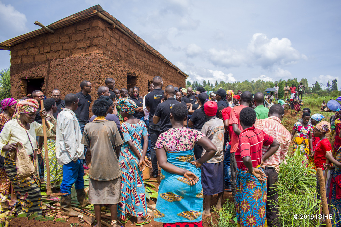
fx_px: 263
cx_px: 173
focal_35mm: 28
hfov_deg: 65.8
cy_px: 114
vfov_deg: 46.7
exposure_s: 1/400
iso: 100
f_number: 5
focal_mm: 18
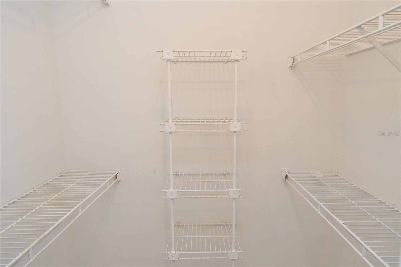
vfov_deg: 67.3
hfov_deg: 90.1
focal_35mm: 18
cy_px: 134
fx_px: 200
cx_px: 200
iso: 400
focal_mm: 12
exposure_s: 1/60
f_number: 4
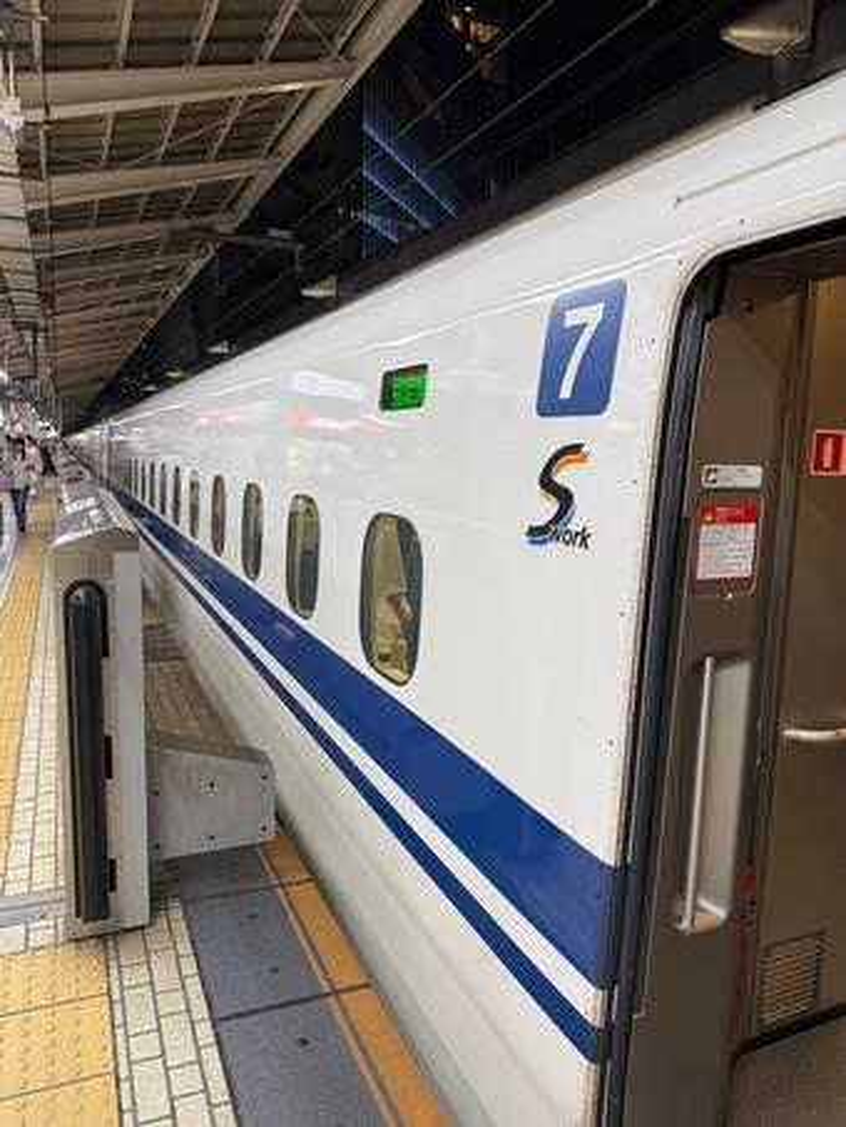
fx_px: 782
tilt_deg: -7.8
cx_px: 423
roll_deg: -3.0
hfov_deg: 56.8
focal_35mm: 24
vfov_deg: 71.6
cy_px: 564
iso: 100
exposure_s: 1/100
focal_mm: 6.76
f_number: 1.78
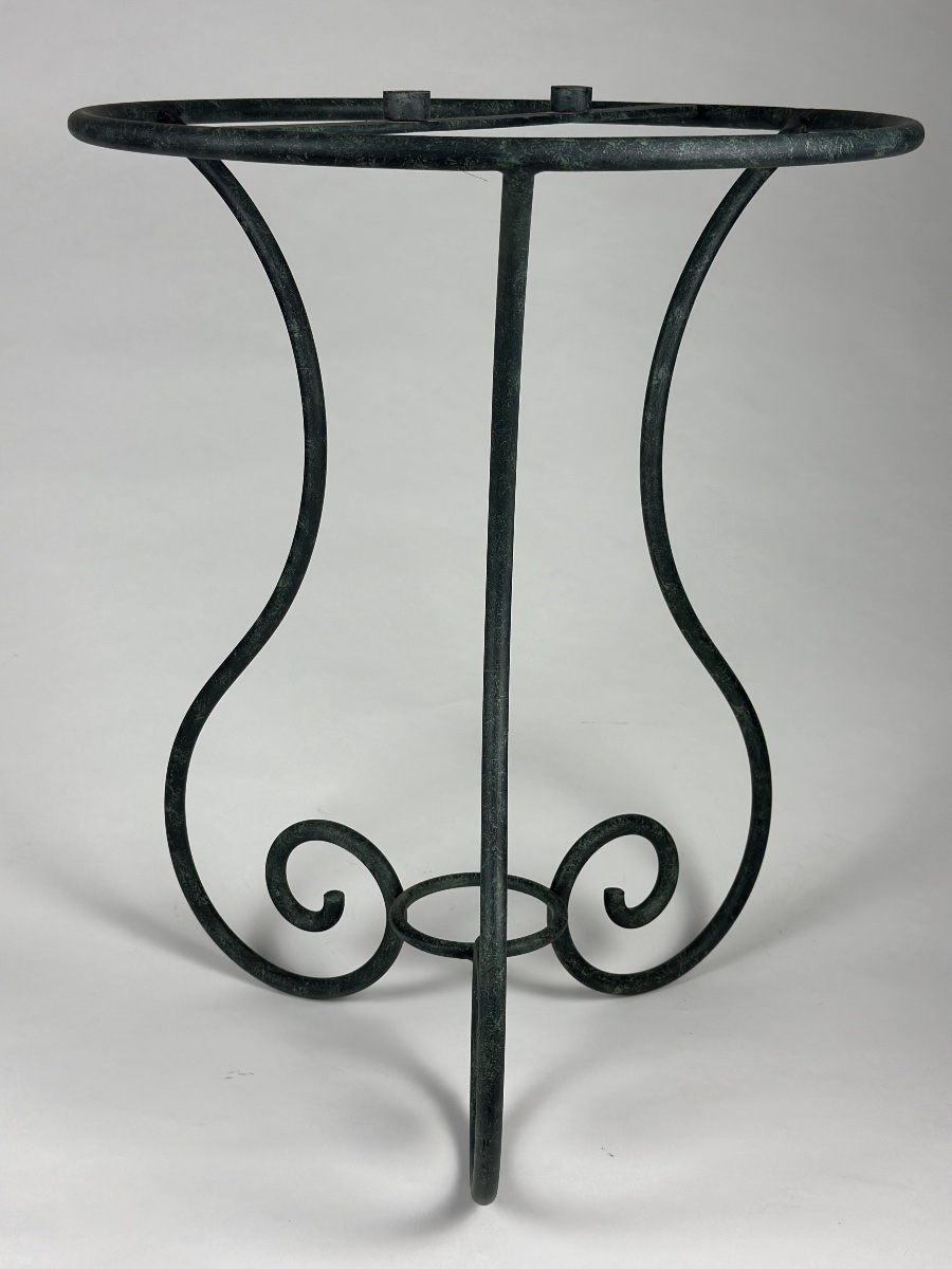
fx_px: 1760
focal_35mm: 48
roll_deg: -1.1
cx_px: 476
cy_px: 634
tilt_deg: -18.9
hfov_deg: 30.3
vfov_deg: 39.7
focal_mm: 6.86
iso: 64
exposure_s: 1/100
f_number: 1.78
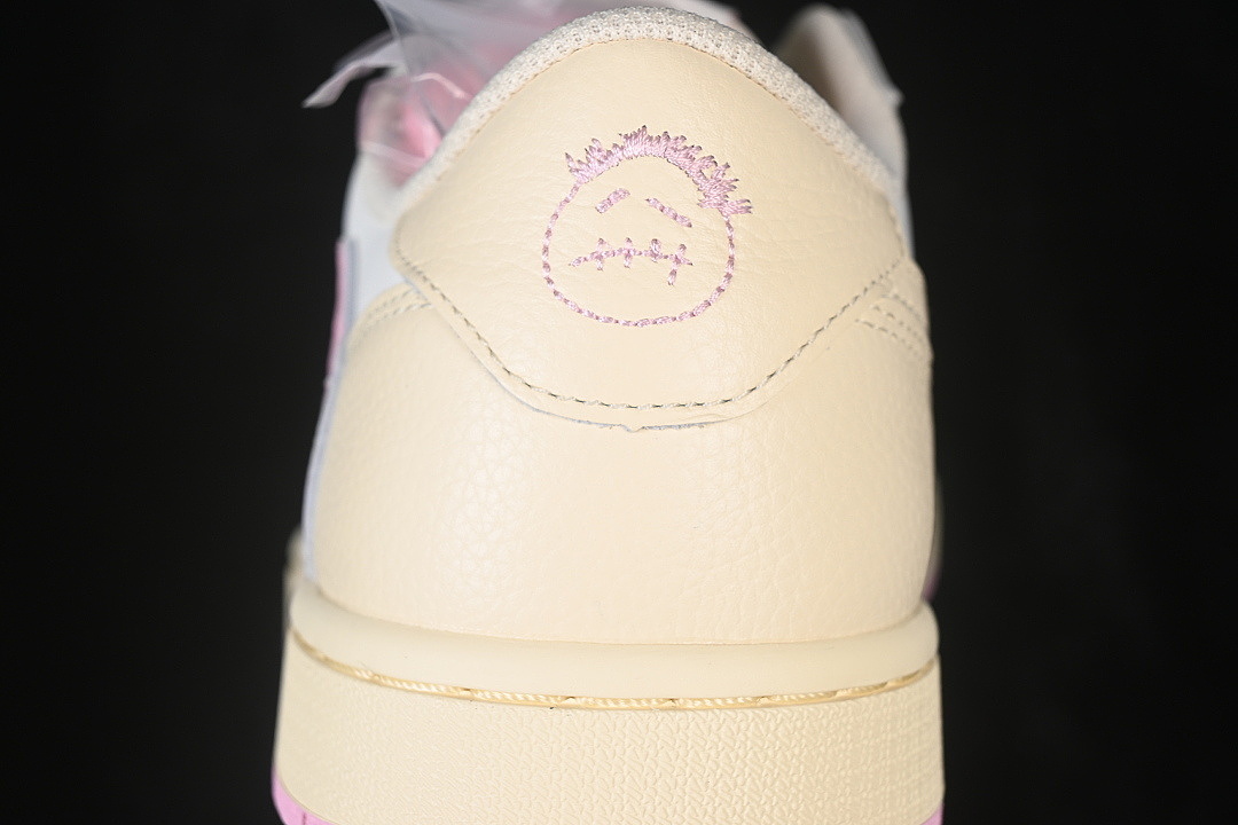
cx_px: 619
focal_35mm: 75
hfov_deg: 27.0
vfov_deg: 18.2
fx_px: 2579
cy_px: 412
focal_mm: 50
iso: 160
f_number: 7.1
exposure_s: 1/80
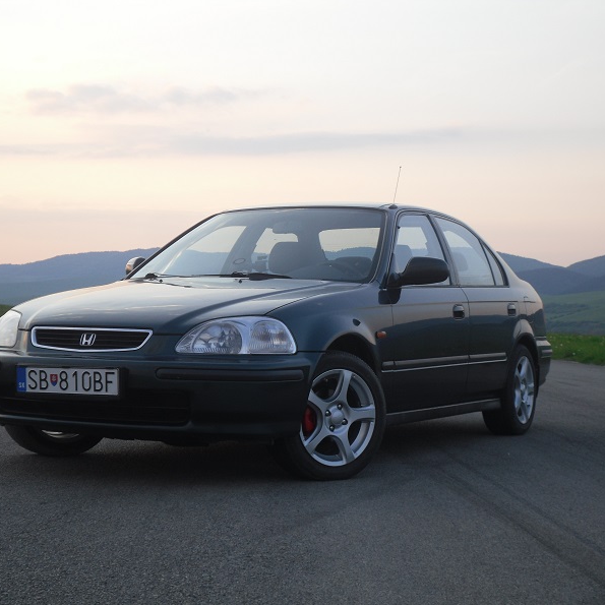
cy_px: 303
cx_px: 284
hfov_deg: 27.3
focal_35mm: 63
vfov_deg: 27.3
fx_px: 1246
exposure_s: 1/117
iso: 80
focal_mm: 9.9
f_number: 3.9
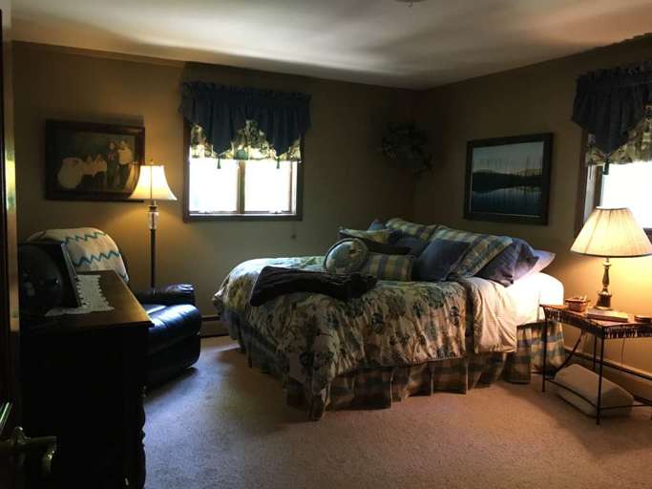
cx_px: 326
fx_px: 546
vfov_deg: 48.2
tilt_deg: -4.9
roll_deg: -2.0
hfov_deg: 61.7
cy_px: 244
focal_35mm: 29
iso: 200
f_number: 2.2
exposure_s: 1/30
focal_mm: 4.15
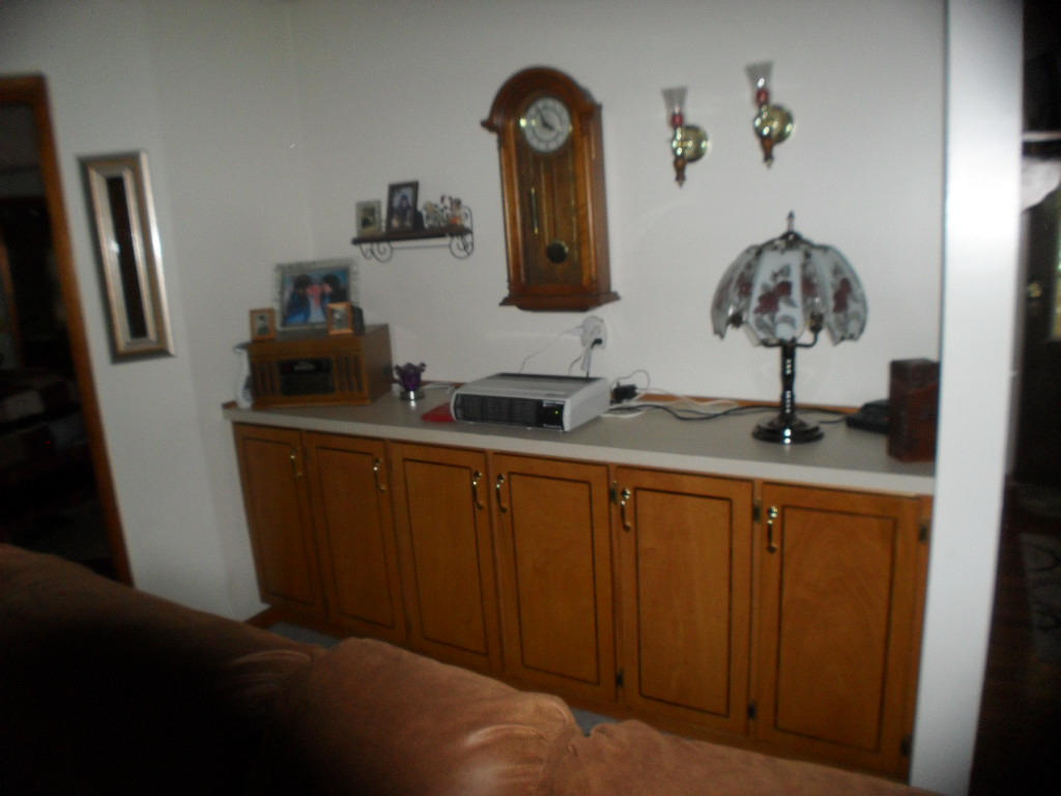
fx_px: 1073
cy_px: 398
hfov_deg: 52.6
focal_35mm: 35
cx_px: 530
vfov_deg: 40.7
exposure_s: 1/45
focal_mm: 6.3
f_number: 3.2
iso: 200
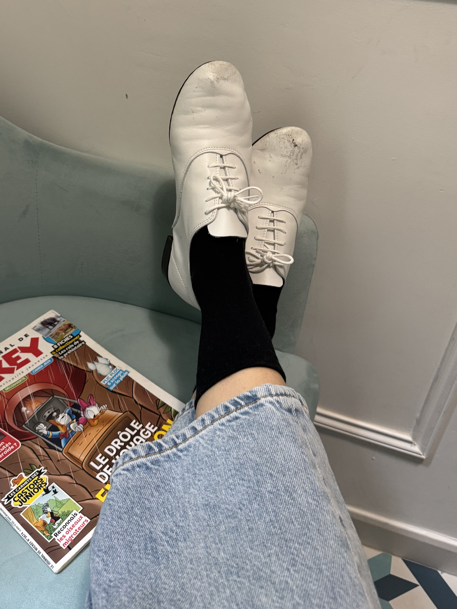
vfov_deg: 71.6
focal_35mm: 24
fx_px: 422
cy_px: 304
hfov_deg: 56.8
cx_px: 228
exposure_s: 1/60
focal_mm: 6.76
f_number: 1.78
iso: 320
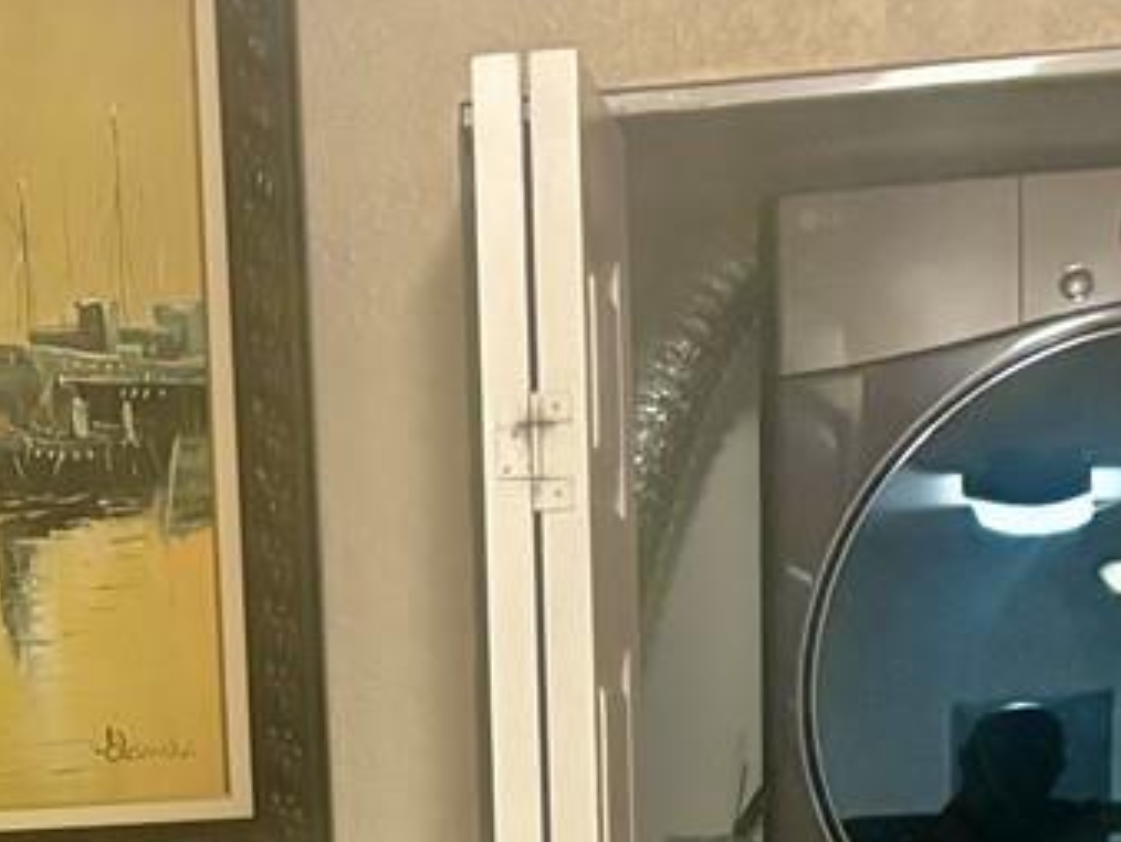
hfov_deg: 15.7
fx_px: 3986
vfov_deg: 11.5
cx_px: 36
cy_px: 1349
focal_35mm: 123
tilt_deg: -6.0
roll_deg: +3.3
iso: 400
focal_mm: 5.96
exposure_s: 1/40
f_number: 1.6
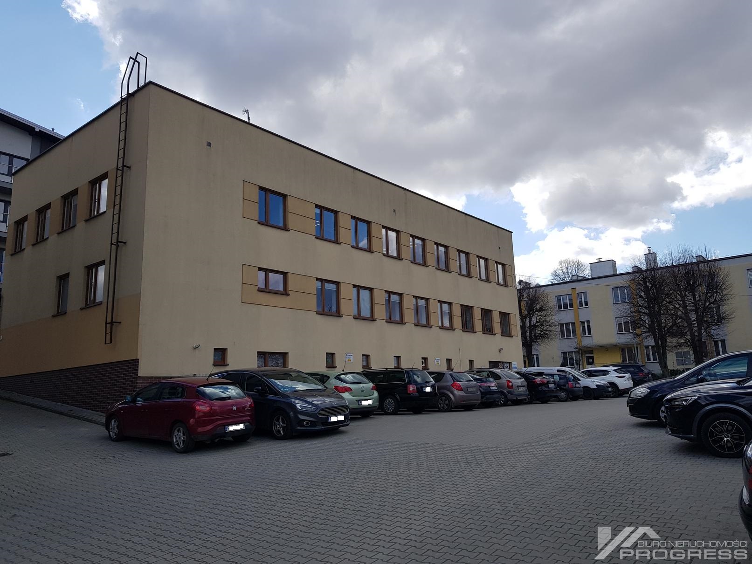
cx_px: 376
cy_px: 282
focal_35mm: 26
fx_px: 565
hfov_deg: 67.3
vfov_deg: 53.1
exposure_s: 1/2012
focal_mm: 4.3
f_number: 1.7
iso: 40
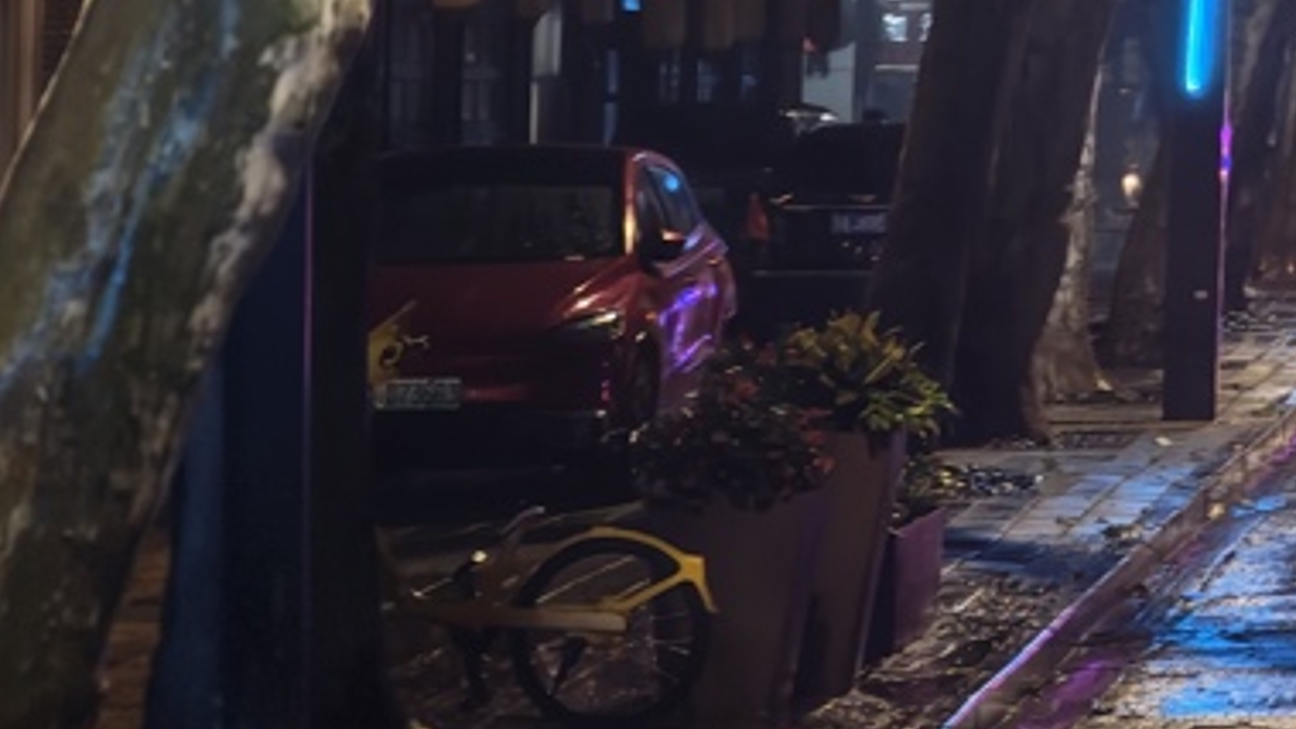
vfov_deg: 5.7
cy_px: -729
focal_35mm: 207
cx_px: 2024
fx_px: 7112
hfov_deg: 10.0
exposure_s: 1/33.3
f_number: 2
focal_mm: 9
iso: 2500
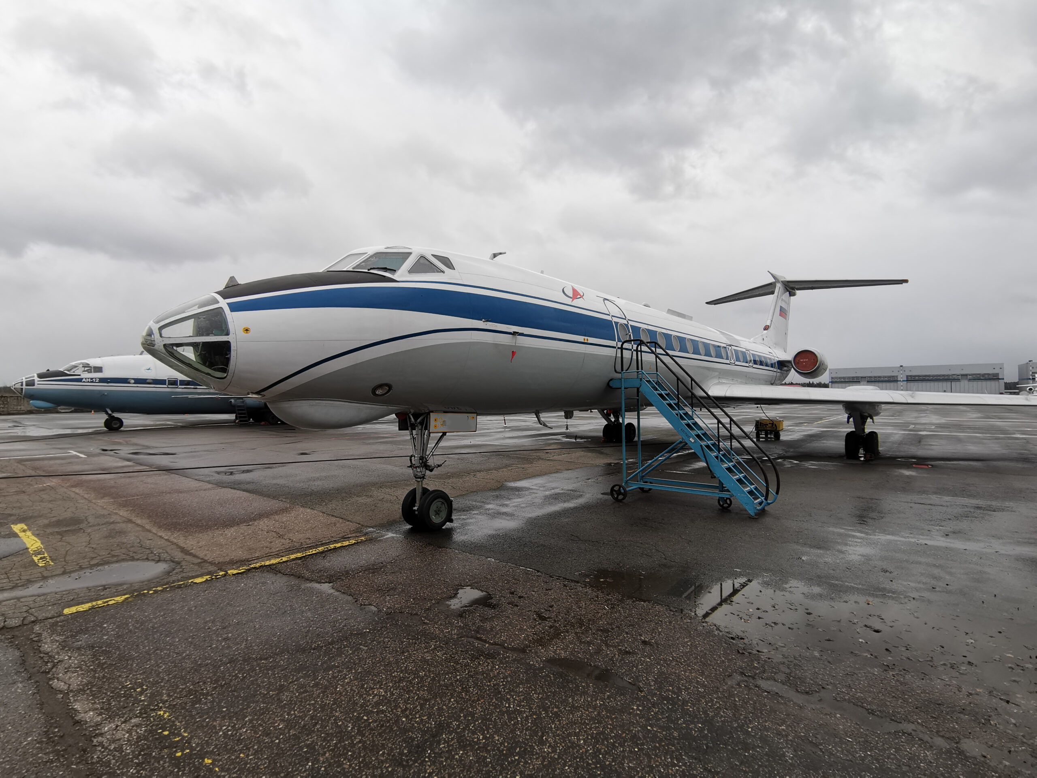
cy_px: 389
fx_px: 509
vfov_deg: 74.7
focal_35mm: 17
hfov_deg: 91.0
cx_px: 518
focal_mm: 2.23
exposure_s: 1/686
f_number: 2.2
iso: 50
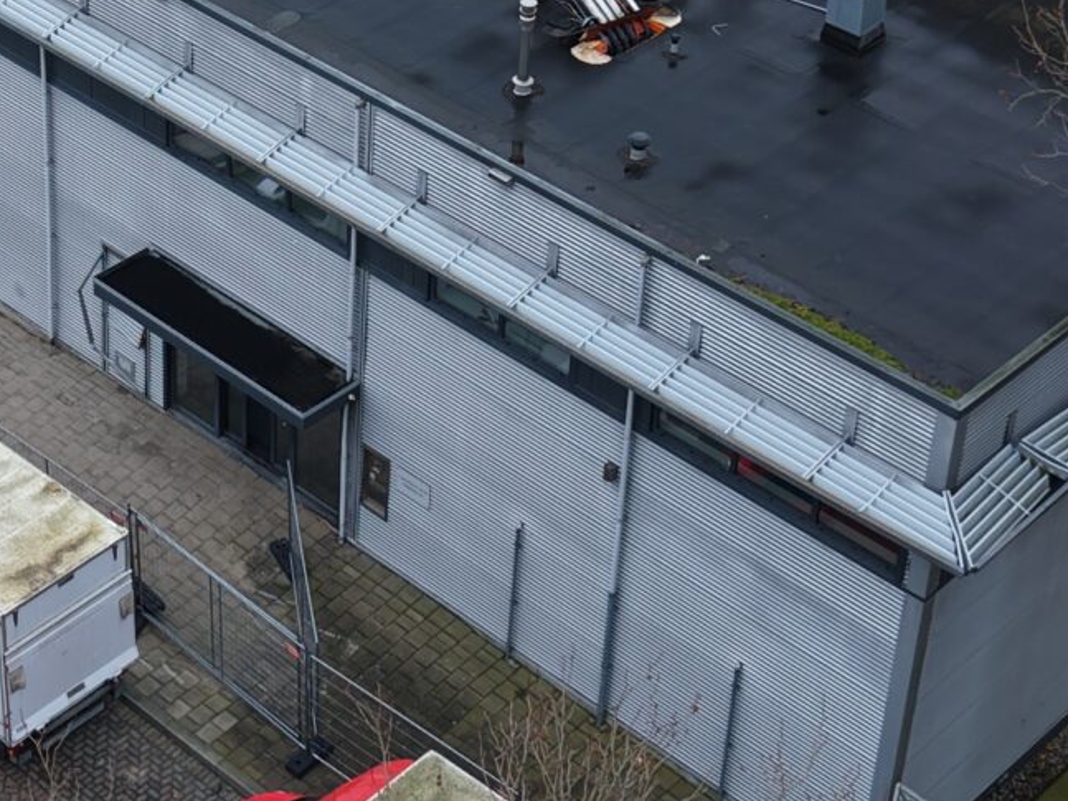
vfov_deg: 15.4
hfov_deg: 20.4
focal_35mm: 95
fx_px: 2930
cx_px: 226
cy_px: 88
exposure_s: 1/40
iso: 100
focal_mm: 8.67
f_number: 1.8
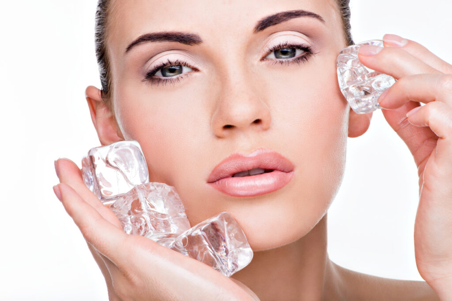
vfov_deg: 13.0
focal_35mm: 105
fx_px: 1318
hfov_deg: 19.5
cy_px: 150
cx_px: 226
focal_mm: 105
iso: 400
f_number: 32
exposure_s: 1/250
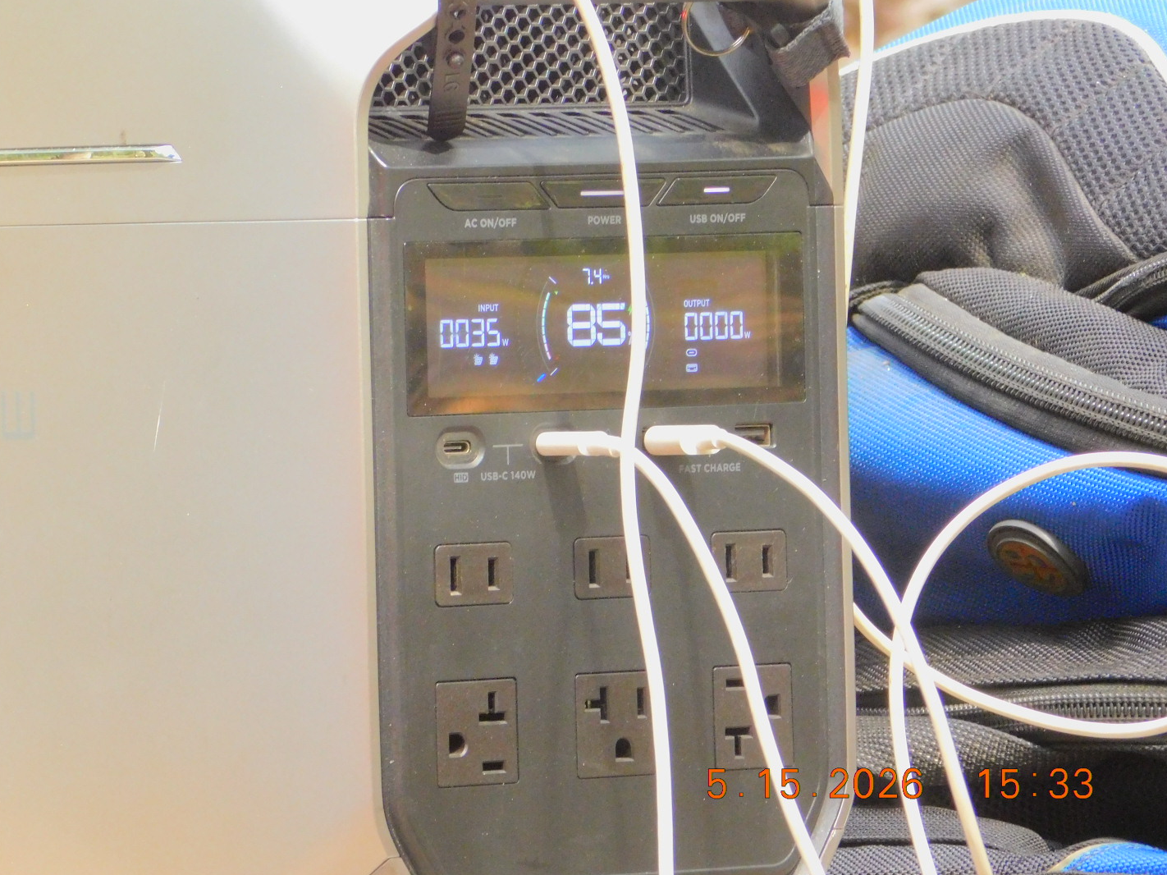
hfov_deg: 5.0
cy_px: 433
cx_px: 579
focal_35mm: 399
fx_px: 13449
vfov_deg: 3.7
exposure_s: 1/50
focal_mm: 70
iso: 800
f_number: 5.9
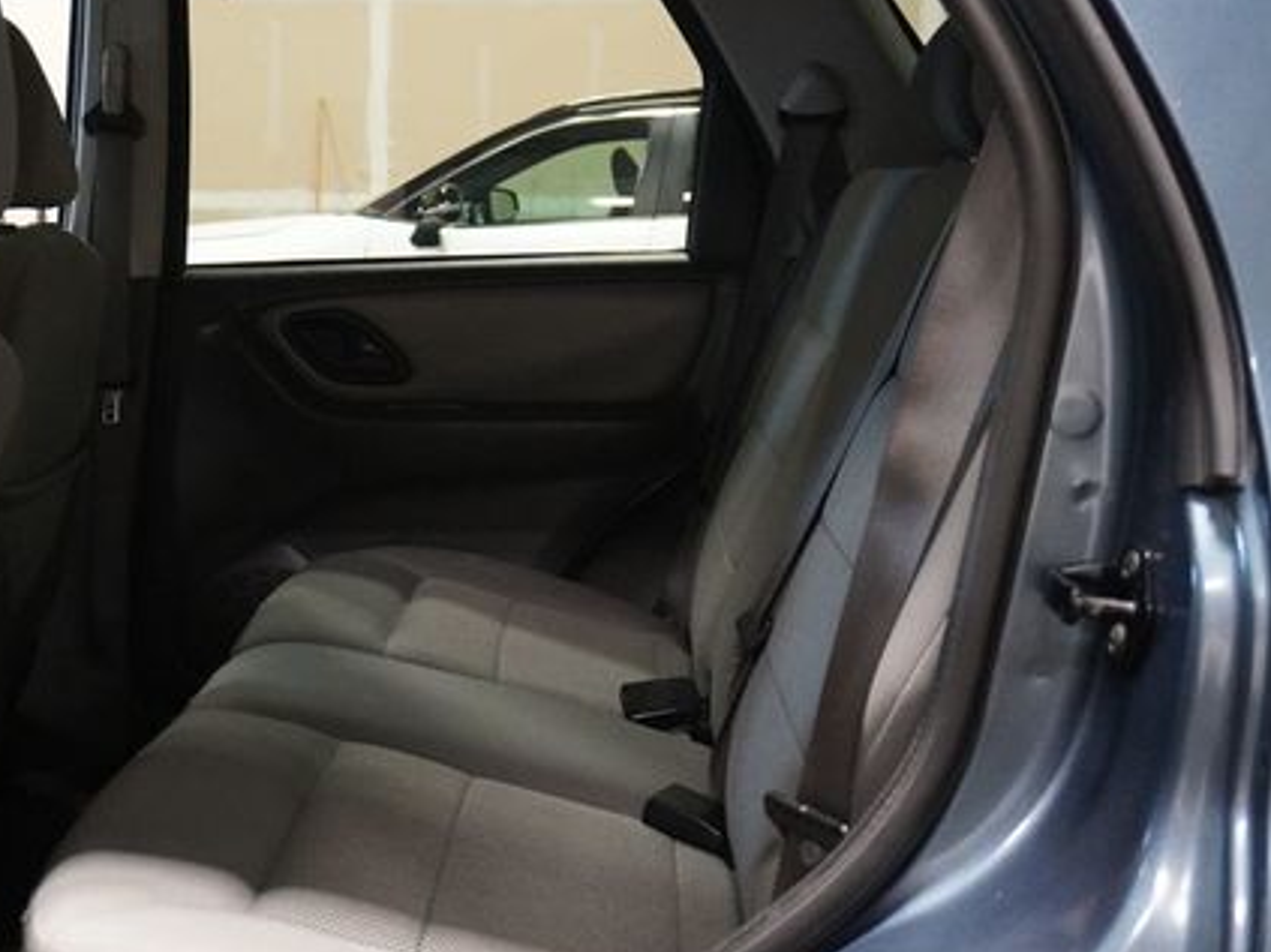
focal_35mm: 48
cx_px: 340
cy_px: 372
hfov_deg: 38.8
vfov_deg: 30.2
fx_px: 1762
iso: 6400
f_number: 4
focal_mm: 22
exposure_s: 1/60
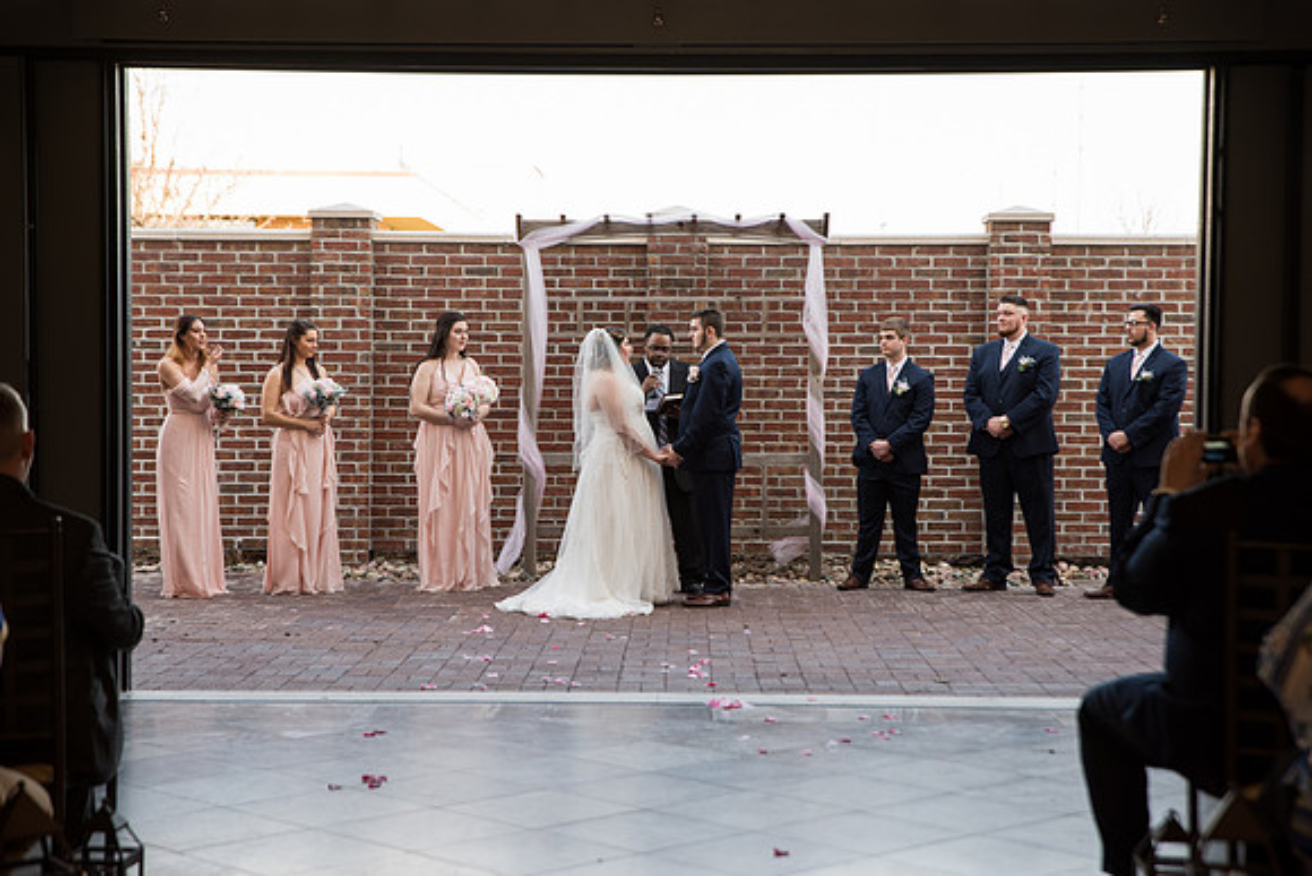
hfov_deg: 31.0
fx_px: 2369
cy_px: 438
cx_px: 656
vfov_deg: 20.9
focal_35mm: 65
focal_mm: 65
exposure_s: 1/200
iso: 250
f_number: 3.5
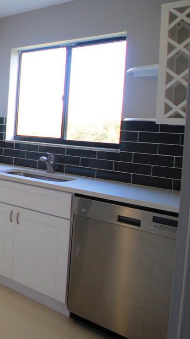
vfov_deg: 57.3
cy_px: 127
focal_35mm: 34
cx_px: -144
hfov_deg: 22.3
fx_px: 305
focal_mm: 10
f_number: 4
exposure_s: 1/40
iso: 200
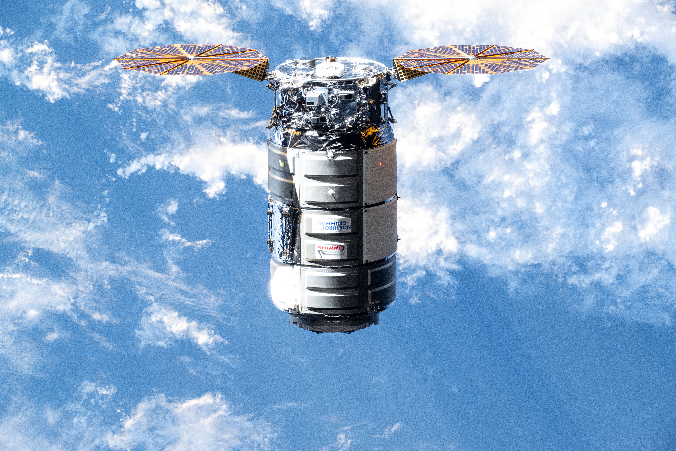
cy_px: 226
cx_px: 338
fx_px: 3192
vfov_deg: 8.1
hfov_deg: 12.1
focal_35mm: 170
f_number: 11
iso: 2000
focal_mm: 170
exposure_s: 1/400
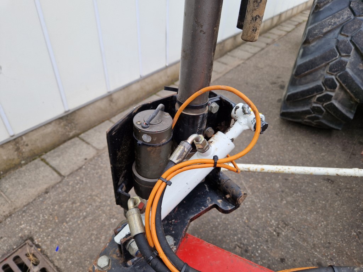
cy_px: 136
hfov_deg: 73.9
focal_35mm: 23
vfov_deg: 58.9
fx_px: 241
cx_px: 182
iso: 50
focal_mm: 5.4
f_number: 1.8
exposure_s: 1/226
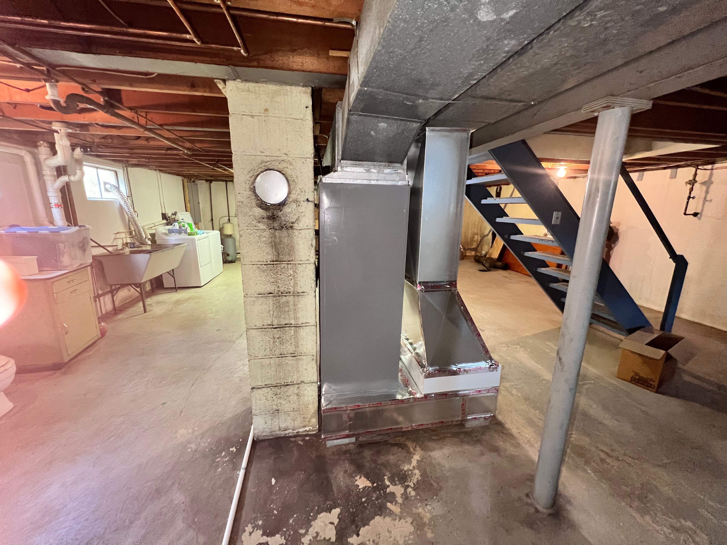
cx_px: 364
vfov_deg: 89.9
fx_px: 273
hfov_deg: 106.2
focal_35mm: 13
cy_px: 272
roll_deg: -1.1
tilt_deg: -12.8
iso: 500
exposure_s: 1/60
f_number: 1.8
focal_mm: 1.57
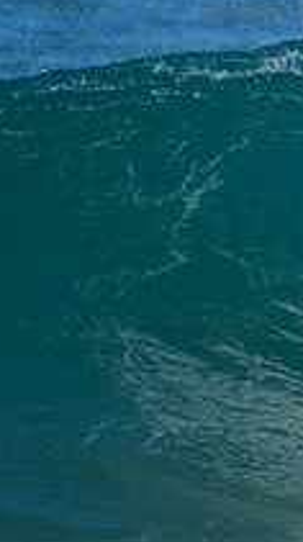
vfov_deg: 0.7
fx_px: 45536
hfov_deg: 0.4
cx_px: 808
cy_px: 141
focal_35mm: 3174
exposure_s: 1/2000
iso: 280
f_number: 6.3
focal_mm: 800
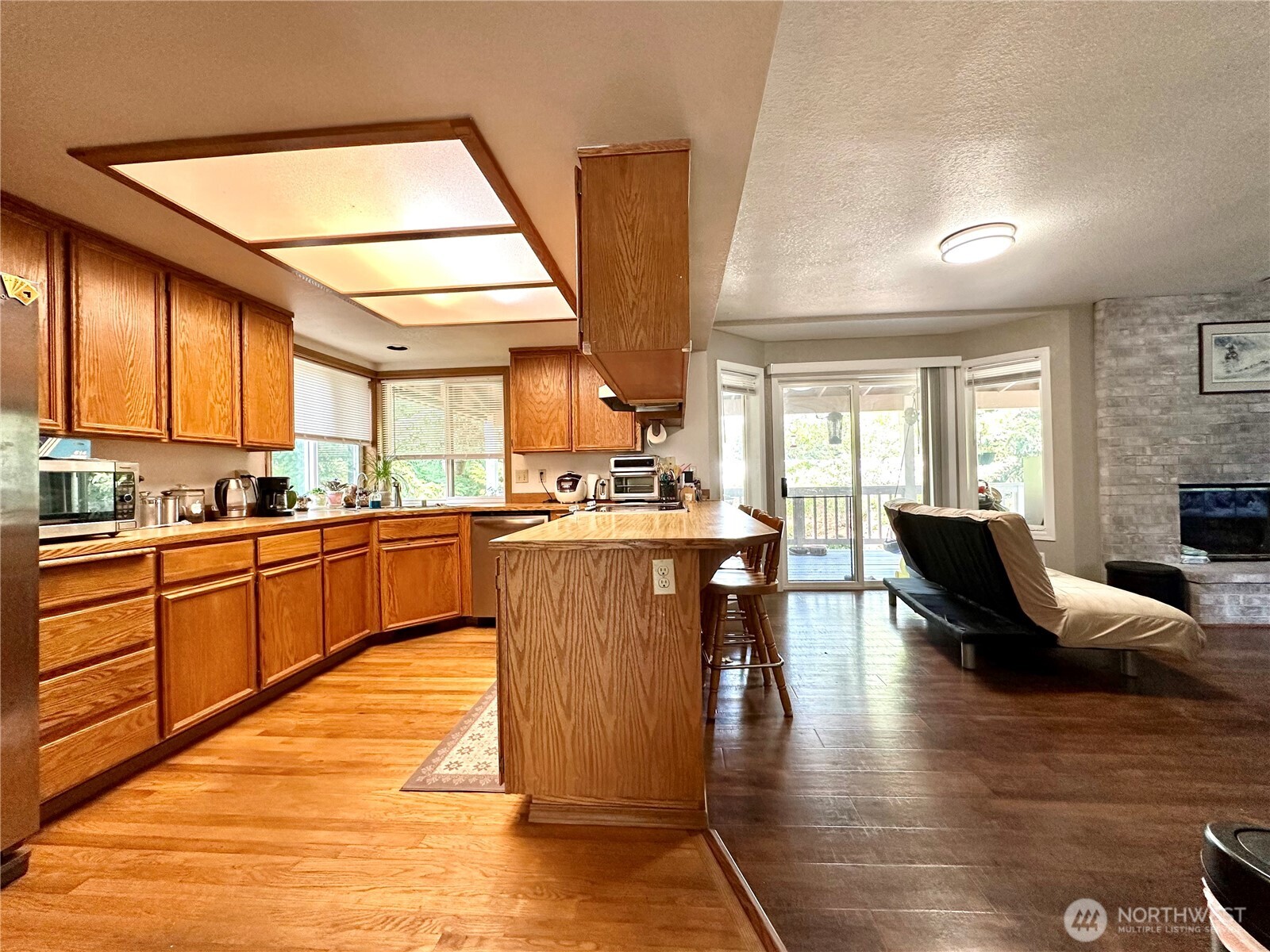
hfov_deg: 102.1
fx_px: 514
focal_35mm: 14
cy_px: 476
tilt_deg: +0.5
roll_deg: +1.0
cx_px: 635
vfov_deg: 85.7
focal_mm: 2.22
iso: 200
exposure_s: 1/120
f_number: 2.2
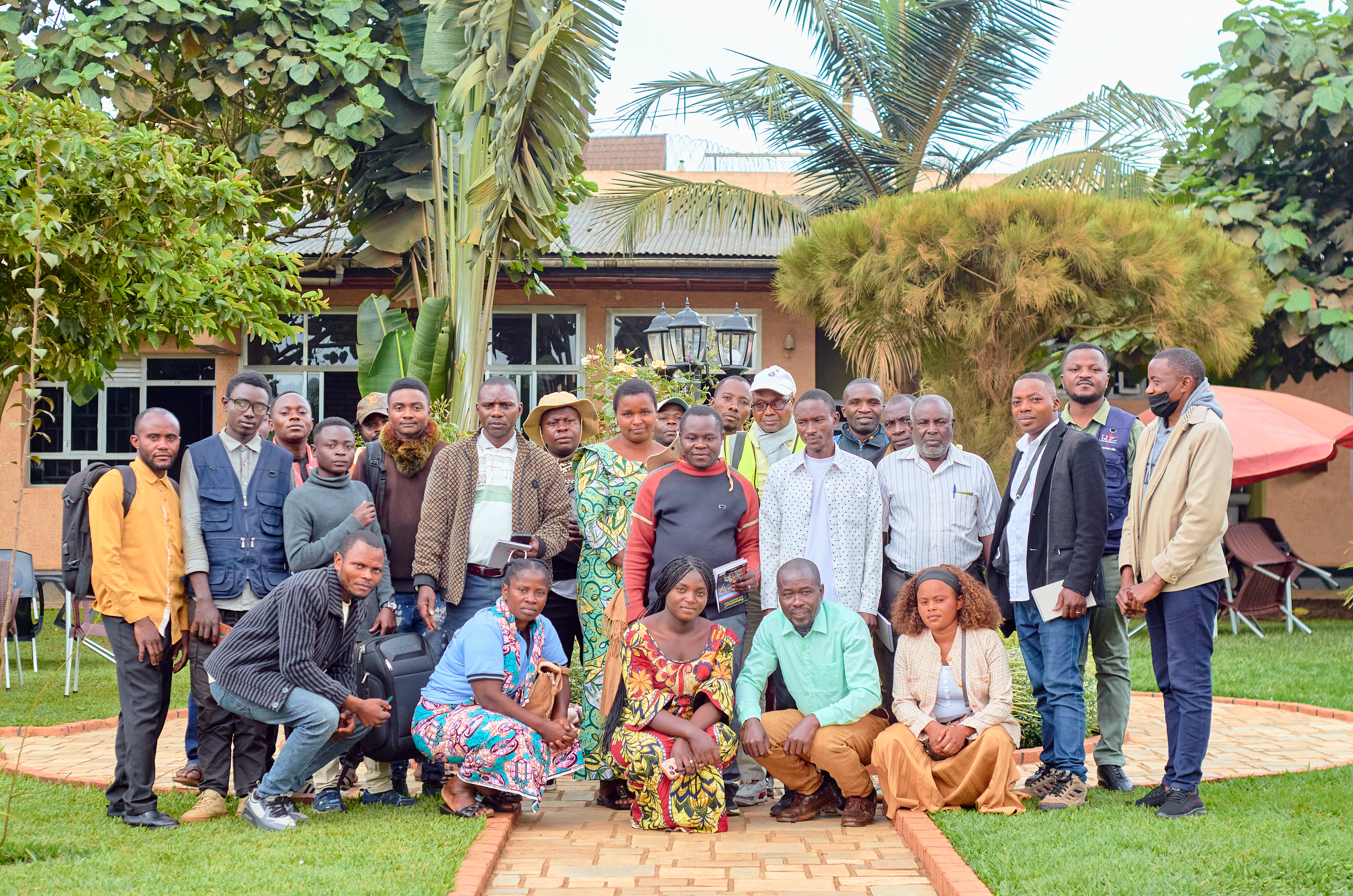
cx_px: 676
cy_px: 448
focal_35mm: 75
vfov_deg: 18.1
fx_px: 2813
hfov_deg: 27.0
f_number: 3.5
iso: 400
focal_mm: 50
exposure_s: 1/800
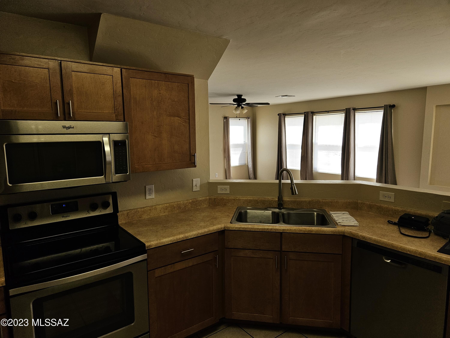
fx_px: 299
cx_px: 225
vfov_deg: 58.9
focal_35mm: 23
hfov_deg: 73.9
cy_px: 169
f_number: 1.8
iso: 100
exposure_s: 1/359
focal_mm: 5.4
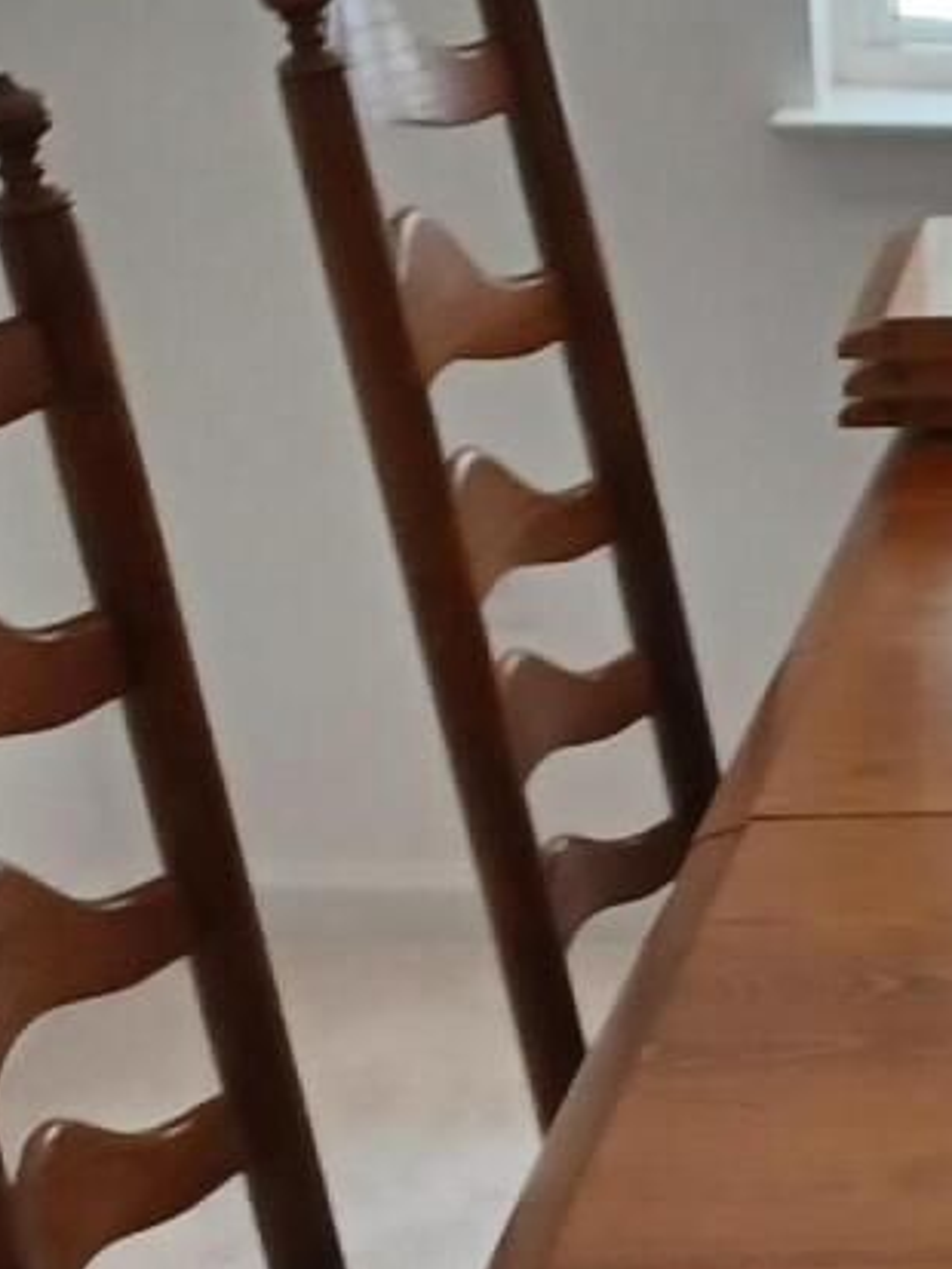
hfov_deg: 11.2
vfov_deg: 16.2
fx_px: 4435
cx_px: 1840
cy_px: 1029
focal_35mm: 121
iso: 320
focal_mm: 4.6
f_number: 1.8
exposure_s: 1/60
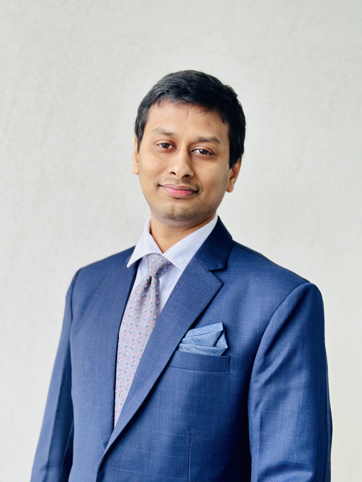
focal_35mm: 48
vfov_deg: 39.7
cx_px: 181
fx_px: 669
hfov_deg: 30.3
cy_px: 241
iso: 80
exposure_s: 1/334
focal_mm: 6.86
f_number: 1.78
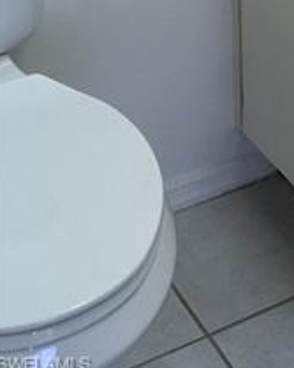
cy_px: -299
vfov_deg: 15.7
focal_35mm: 104
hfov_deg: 13.5
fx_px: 1132
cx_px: 500
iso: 25
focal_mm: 4.15
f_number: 2.2
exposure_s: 1/54
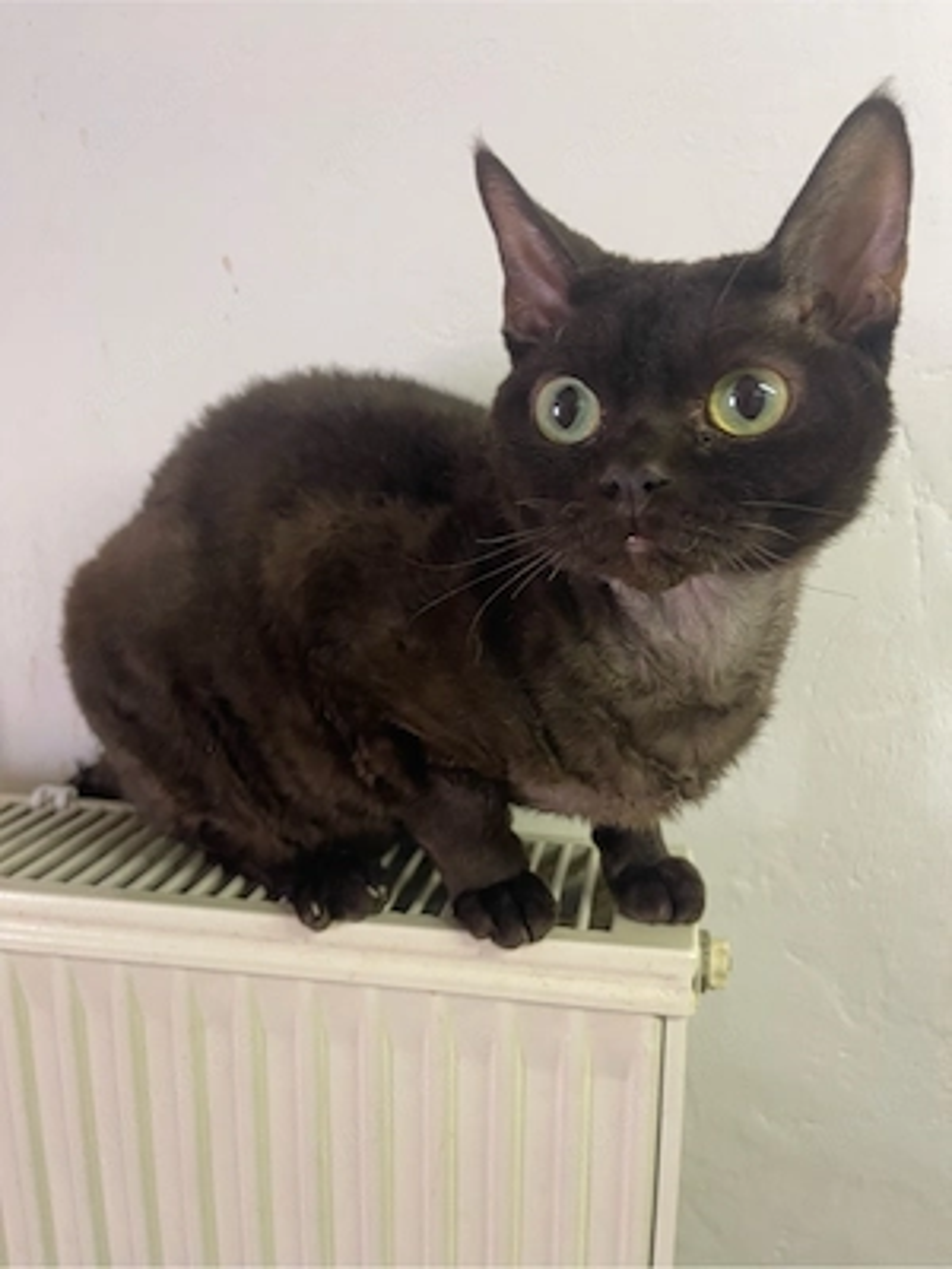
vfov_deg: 69.4
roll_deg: +1.8
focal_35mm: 25
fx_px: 917
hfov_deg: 54.9
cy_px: 634
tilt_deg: -11.8
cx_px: 476
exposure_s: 1/50
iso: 80
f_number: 1.6
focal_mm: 5.1
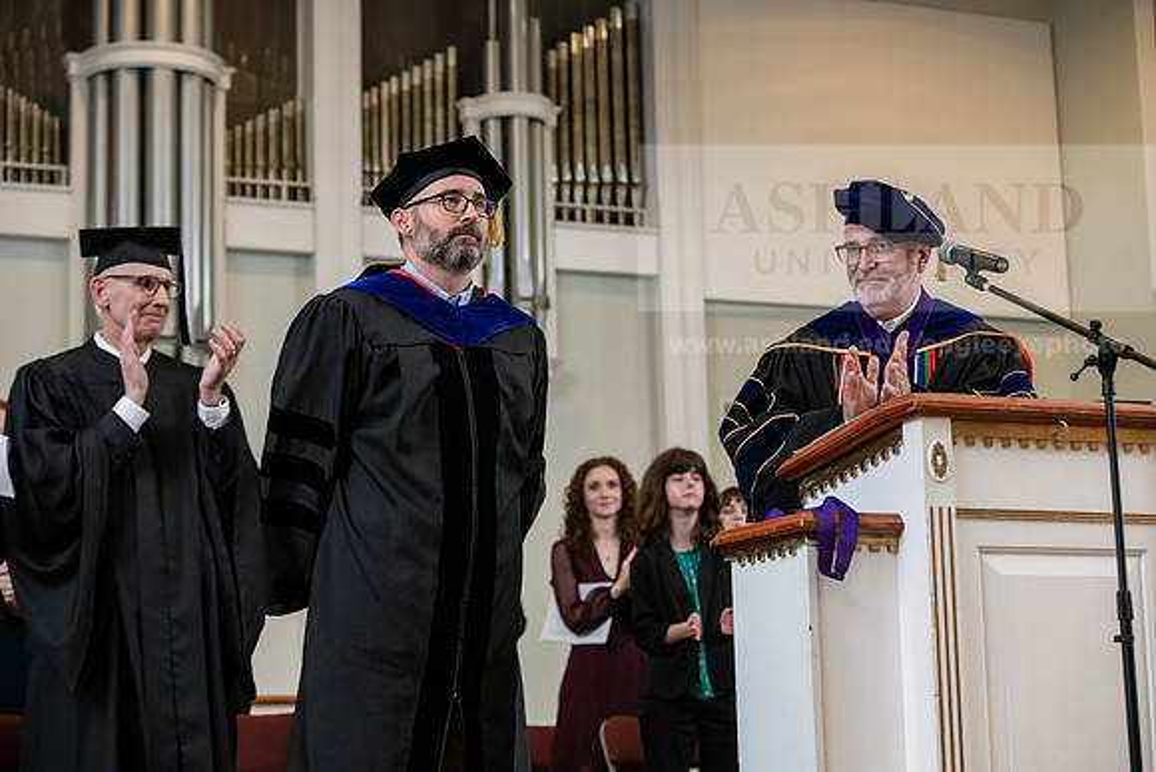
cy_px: 386
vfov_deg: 18.2
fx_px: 2409
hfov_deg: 27.0
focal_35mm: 75
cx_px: 578
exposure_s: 1/200
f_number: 4.5
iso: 1600
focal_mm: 75
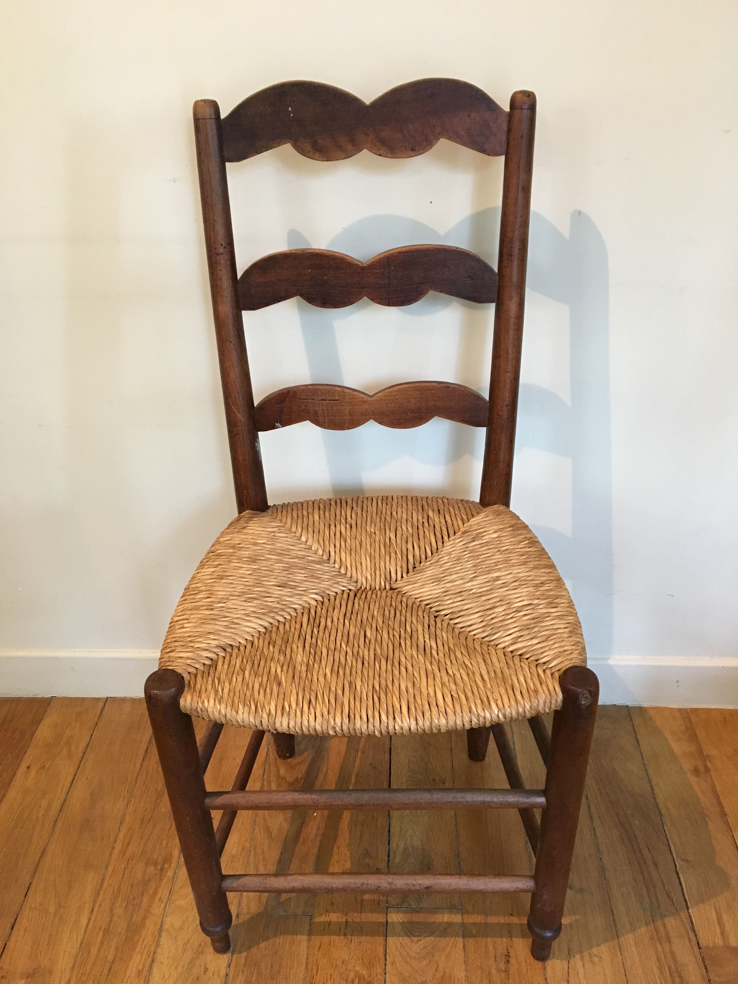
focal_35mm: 29
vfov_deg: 61.7
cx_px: 369
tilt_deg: -33.7
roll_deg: +2.6
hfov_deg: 48.2
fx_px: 824
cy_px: 492
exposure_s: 1/20
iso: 200
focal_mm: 4.15
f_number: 2.2
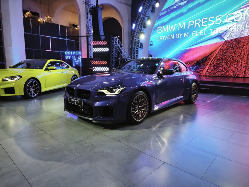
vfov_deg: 58.9
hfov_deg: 73.9
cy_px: 94
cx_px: 124
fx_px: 165
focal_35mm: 23
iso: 1250
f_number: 1.7
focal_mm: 5.35
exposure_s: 1/479
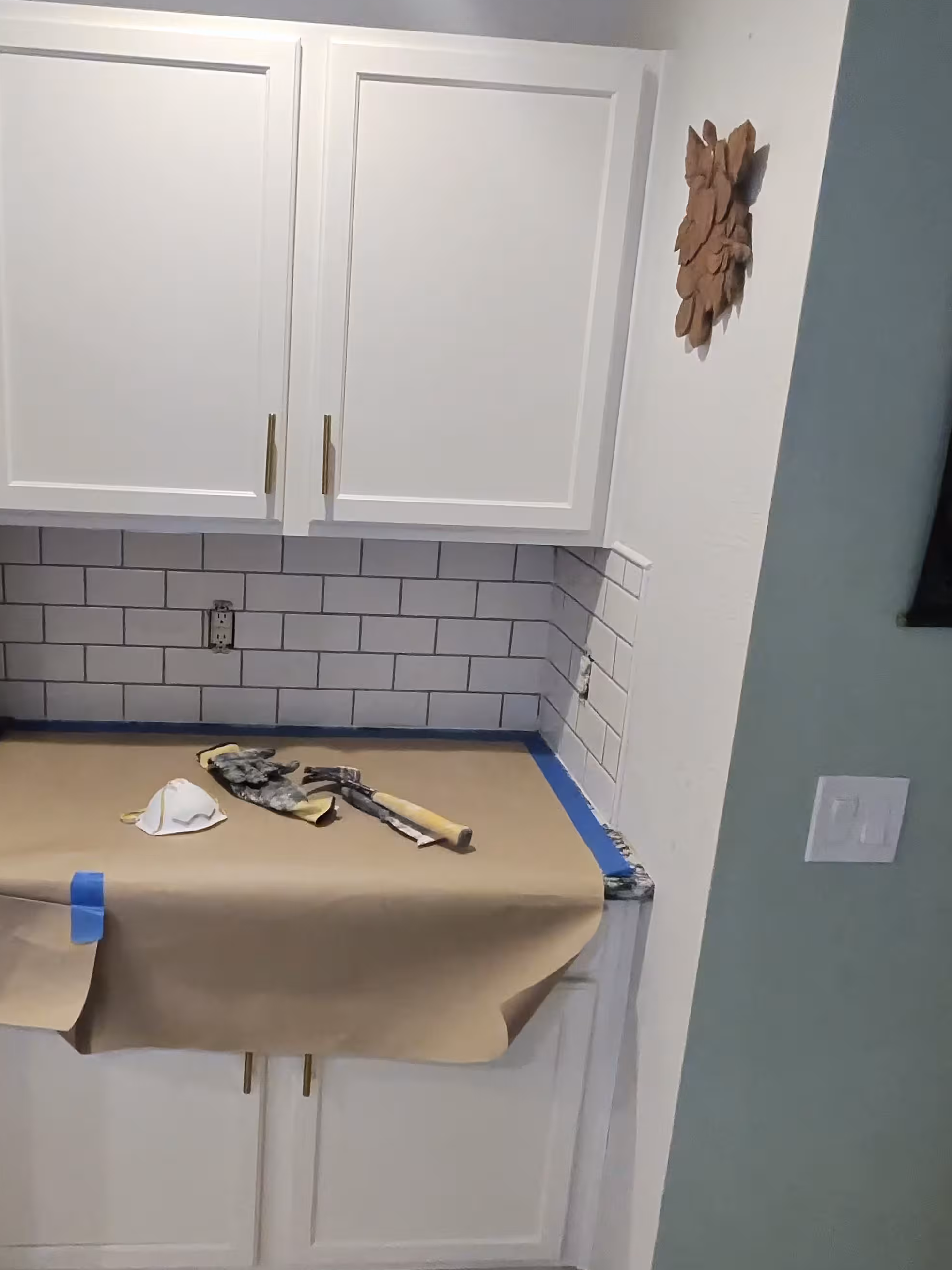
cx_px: 352
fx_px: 733
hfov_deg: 64.9
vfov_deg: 81.7
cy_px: 637
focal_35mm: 20
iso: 1173
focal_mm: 2.24
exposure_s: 1/120
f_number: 2.2
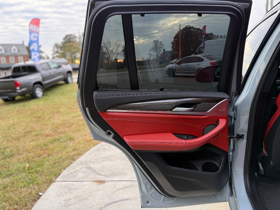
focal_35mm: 24
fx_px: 194
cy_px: 105
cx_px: 140
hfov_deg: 71.6
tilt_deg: -10.0
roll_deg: +4.1
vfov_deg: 56.8
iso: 100
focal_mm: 6.76
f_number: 1.78
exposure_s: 1/137
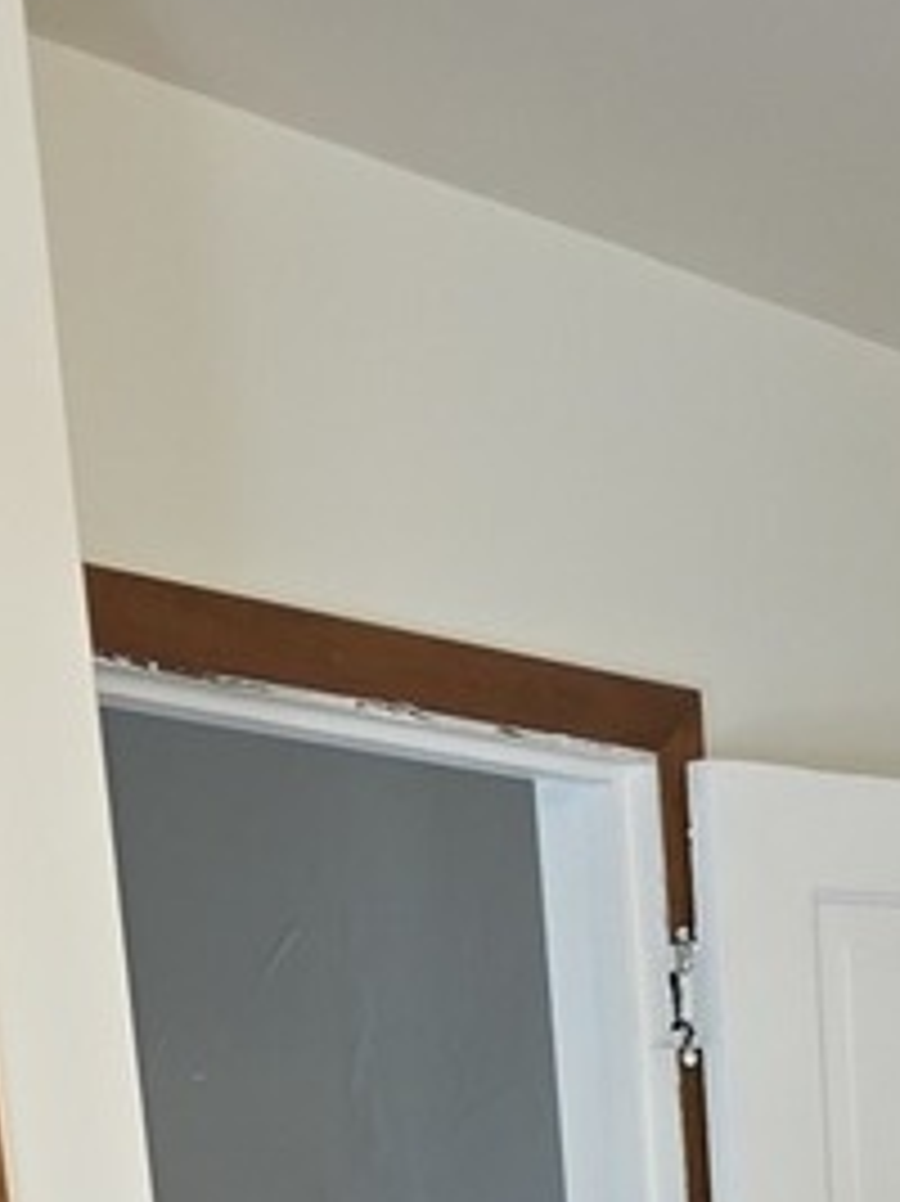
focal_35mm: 93
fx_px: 3227
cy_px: 2287
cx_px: 1094
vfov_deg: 16.7
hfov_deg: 15.3
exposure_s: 1/30
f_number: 1.7
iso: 100
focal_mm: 6.3
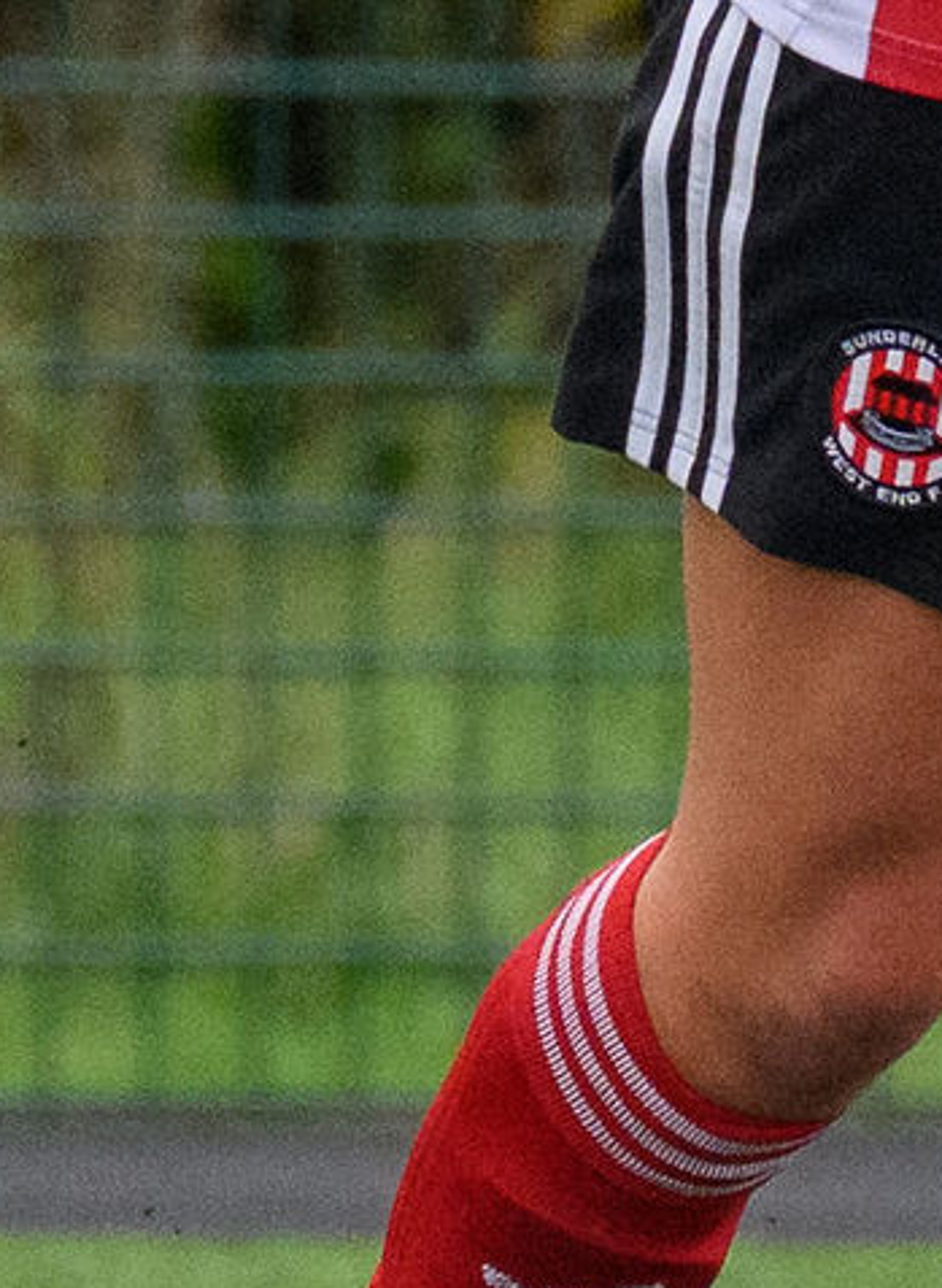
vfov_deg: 0.4
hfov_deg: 0.3
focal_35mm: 4518
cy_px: 148
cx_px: 1421
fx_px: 166572
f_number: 5.6
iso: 2200
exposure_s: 1/1000
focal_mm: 400
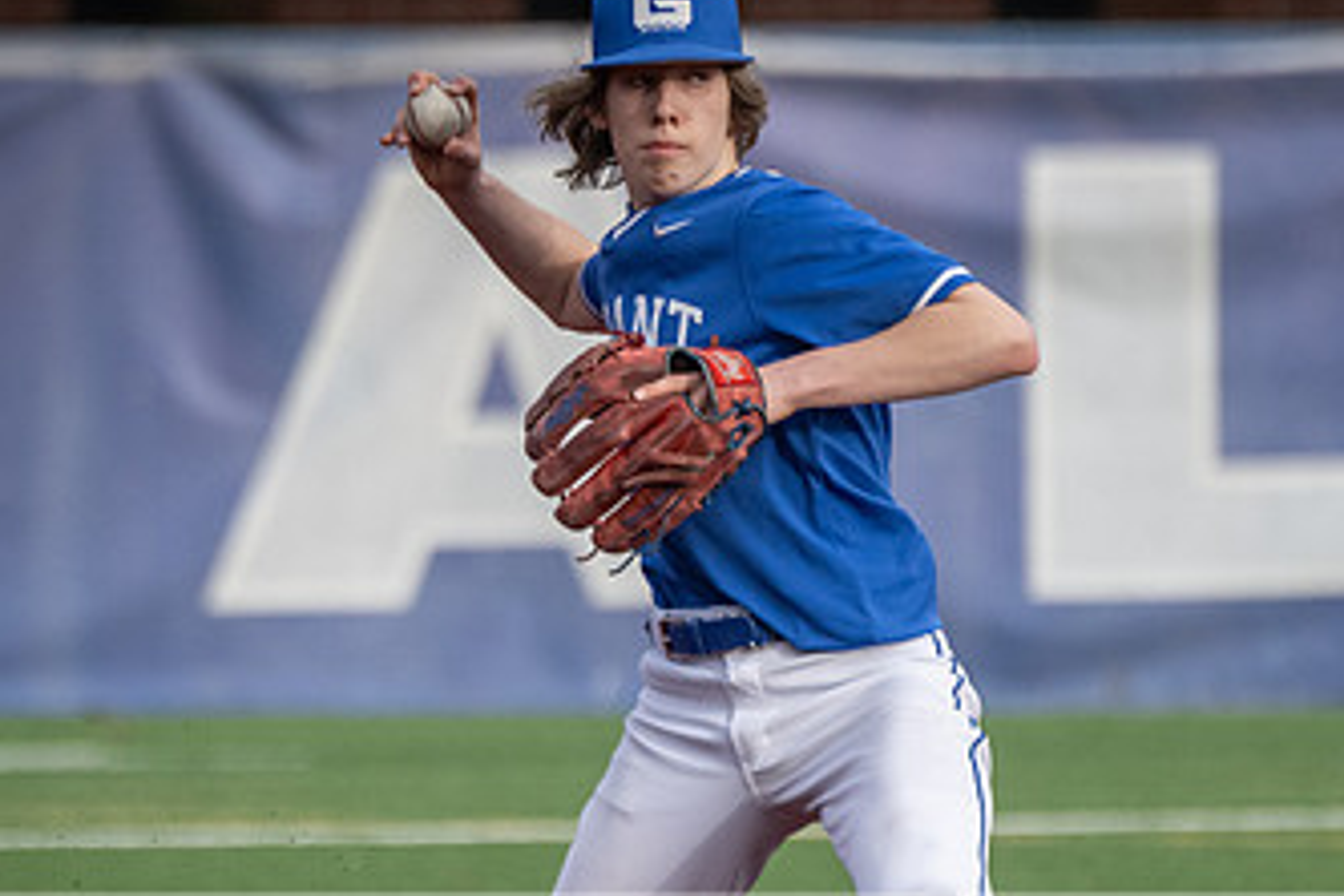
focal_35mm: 996
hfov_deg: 2.1
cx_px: 534
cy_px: 506
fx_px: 37181
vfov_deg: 1.4
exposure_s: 1/2000
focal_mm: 400
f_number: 5.6
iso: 1400
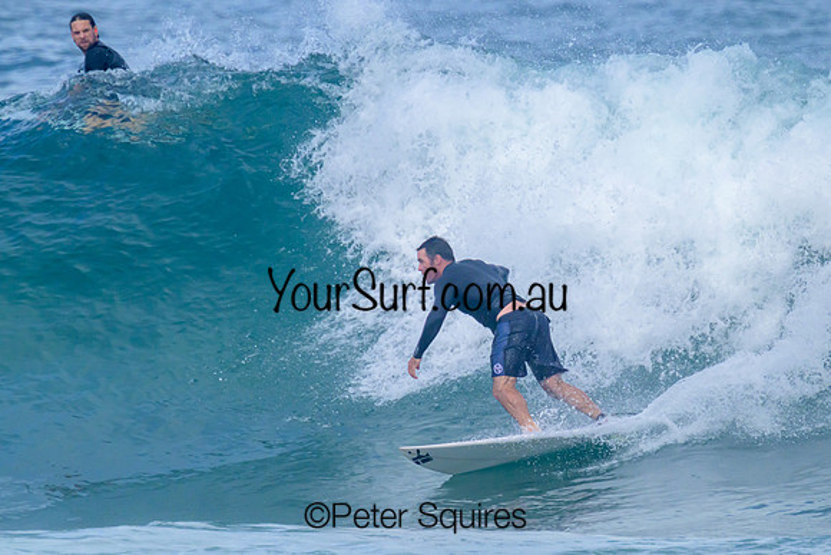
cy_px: 257
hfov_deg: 2.0
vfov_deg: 1.4
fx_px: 23490
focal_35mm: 1017
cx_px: 524
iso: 1100
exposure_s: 1/1600
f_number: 11
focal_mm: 800
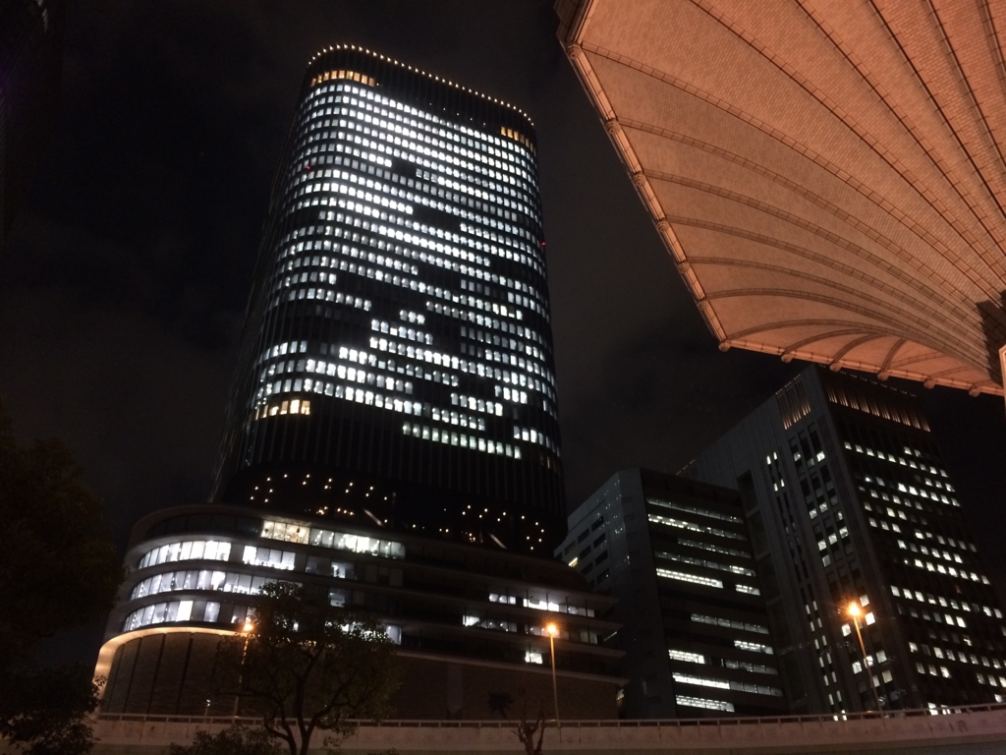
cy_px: 378
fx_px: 843
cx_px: 503
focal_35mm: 29
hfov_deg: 61.7
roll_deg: +3.1
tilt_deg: +35.2
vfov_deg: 48.2
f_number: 2.2
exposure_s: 1/17
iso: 250
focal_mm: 4.15
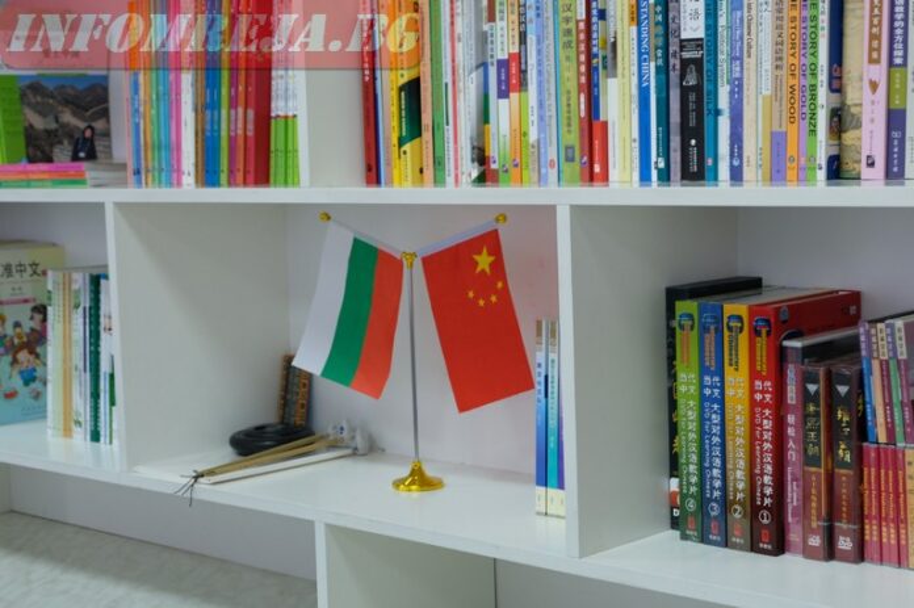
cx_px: 457
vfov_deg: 20.9
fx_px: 1649
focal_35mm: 65
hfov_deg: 31.0
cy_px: 304
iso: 800
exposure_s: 1/20
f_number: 5.6
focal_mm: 43.4
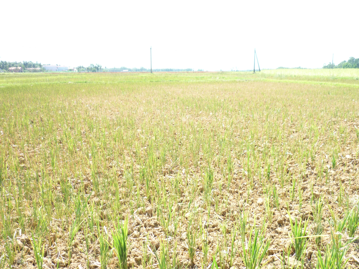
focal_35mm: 33
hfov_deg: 55.4
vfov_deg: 42.9
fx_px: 342
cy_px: 134
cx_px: 180
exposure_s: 1/250
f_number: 2.8
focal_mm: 5.5
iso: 100
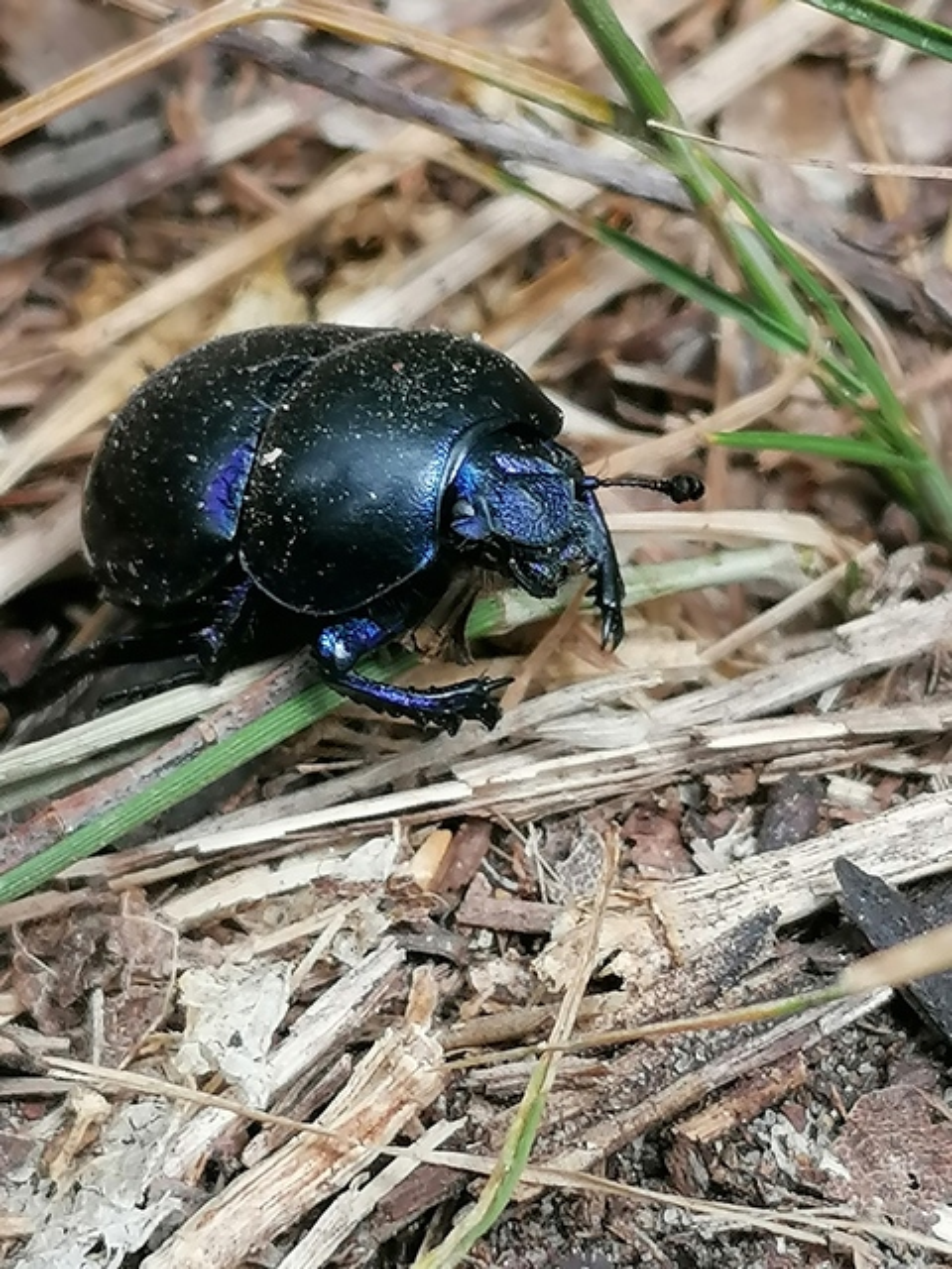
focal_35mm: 122
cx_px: 476
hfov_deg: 12.1
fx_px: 4474
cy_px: 634
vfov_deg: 16.1
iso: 50
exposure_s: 1/396
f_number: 1.8
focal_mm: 4.75
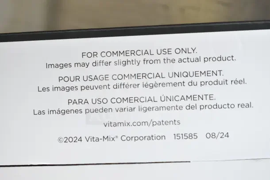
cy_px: 90
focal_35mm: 82
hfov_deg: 24.6
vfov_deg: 16.6
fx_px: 619
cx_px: 135
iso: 2500
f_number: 5.6
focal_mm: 55
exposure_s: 1/100
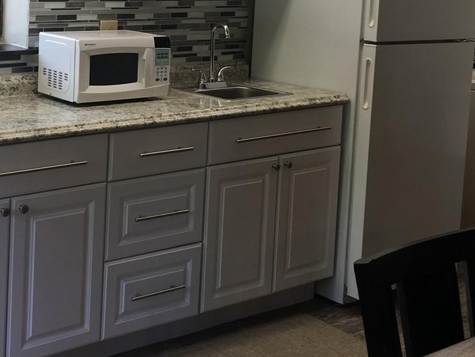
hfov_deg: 29.8
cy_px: 30
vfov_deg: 22.3
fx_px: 878
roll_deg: -3.2
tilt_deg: -6.6
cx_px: 124
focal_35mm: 64
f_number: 2.2
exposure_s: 1/60
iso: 25
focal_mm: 4.15
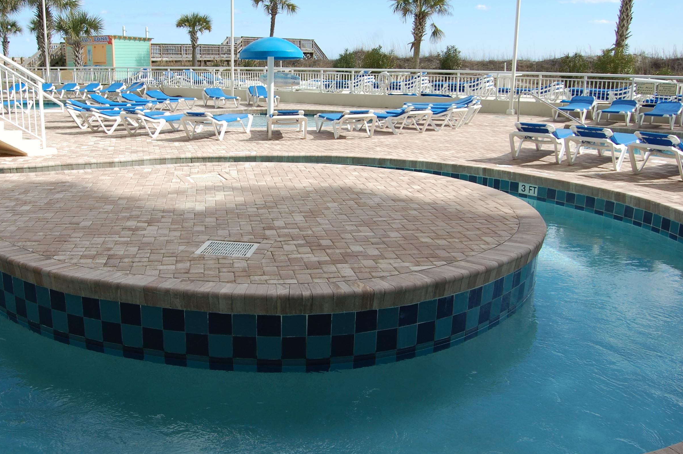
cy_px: 225
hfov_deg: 55.3
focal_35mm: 34
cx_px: 267
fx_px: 644
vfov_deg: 38.8
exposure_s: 1/320
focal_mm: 18
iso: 200
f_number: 9
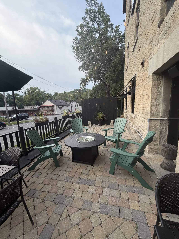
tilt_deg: -8.8
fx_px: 97
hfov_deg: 85.7
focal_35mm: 14
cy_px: 120
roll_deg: +1.5
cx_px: 90
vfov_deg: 102.1
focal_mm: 2.22
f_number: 2.2
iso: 64
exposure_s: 1/121
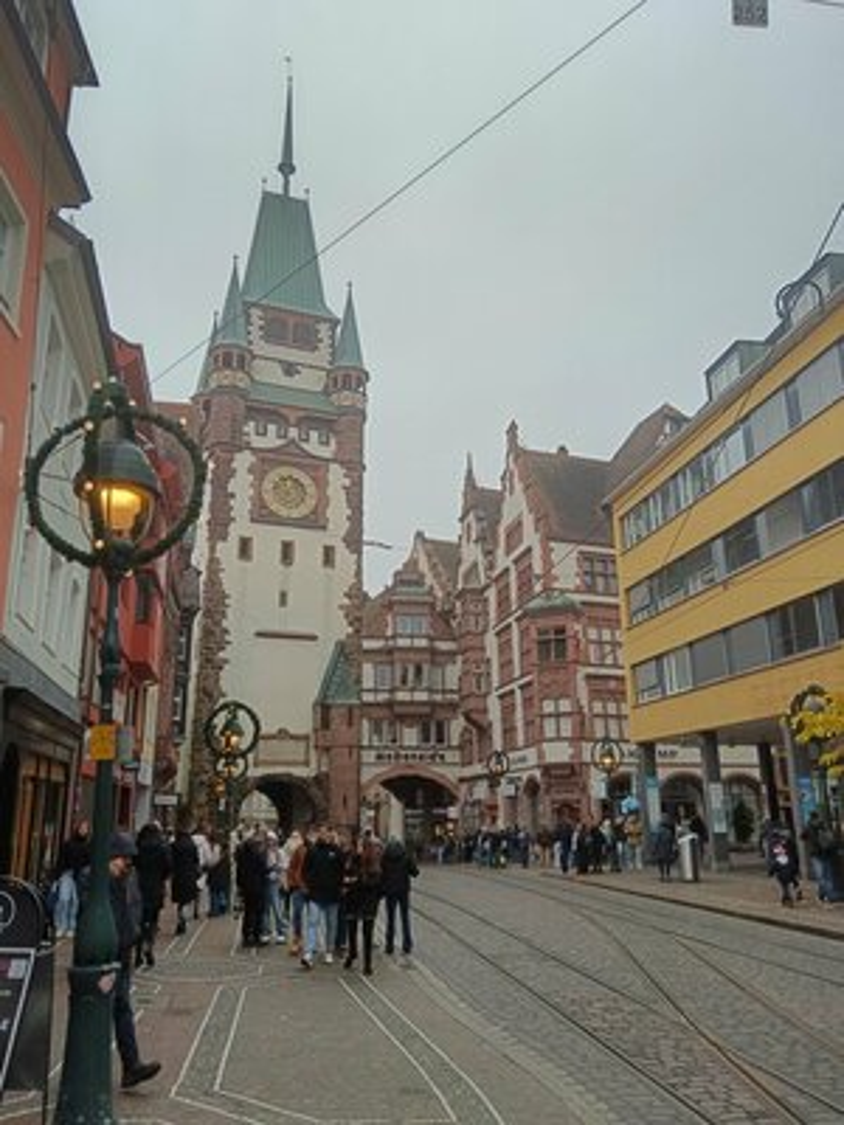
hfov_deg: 51.4
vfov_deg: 65.3
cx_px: 422
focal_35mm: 27
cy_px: 562
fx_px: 878
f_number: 1.9
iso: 100
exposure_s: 1/510
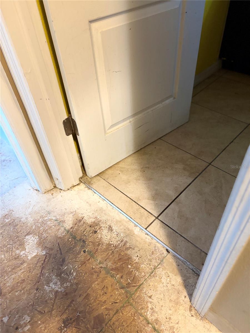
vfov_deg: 67.3
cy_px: 166
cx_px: 125
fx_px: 250
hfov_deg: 53.1
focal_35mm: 26
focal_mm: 5.96
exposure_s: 1/30
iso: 500
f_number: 1.6
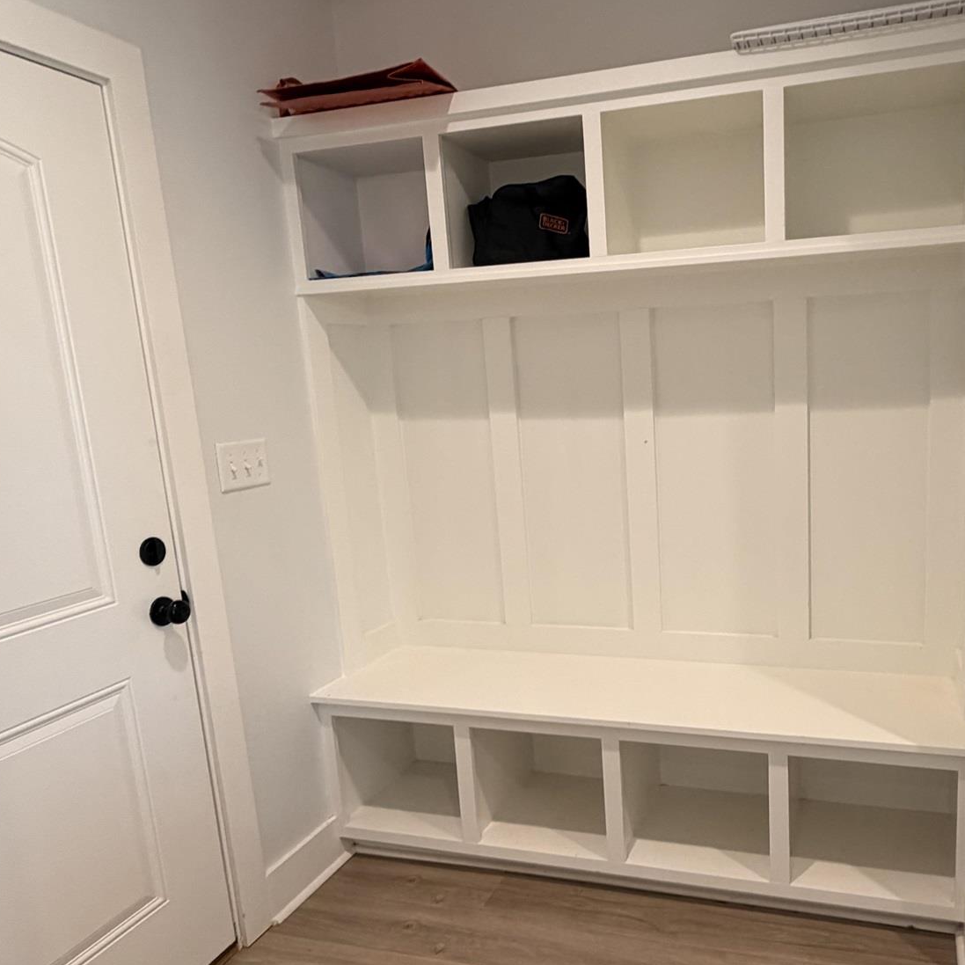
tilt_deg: -12.3
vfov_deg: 60.8
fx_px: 820
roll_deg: +4.2
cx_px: 648
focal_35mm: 26
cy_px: 530
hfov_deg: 59.4
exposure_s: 1/120
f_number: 2.2
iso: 200
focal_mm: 2.22
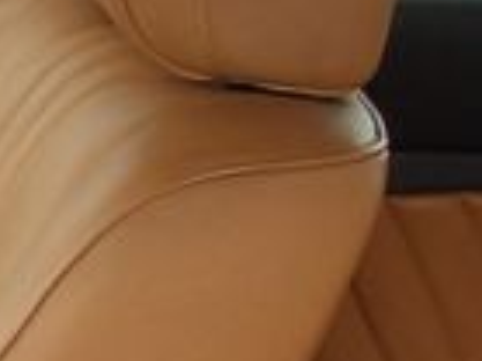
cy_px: 496
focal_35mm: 199
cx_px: -981
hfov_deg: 8.3
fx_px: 2769
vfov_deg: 7.4
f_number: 3
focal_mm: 4.9
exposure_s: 1/109
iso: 100
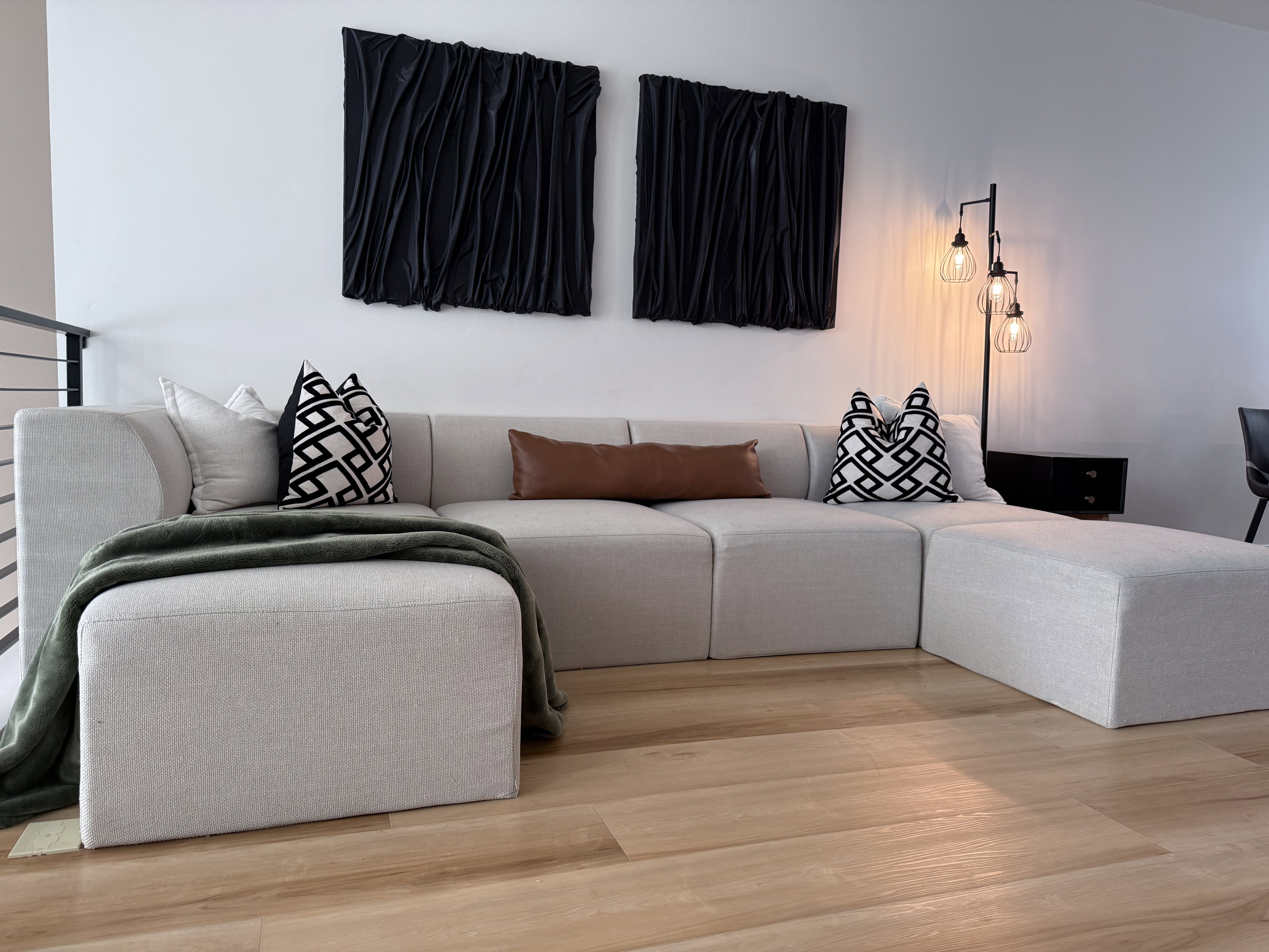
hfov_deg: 71.6
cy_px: 476
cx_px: 634
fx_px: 880
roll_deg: -1.9
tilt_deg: -4.1
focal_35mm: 24
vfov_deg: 56.8
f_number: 1.78
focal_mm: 6.76
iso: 200
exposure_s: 1/121
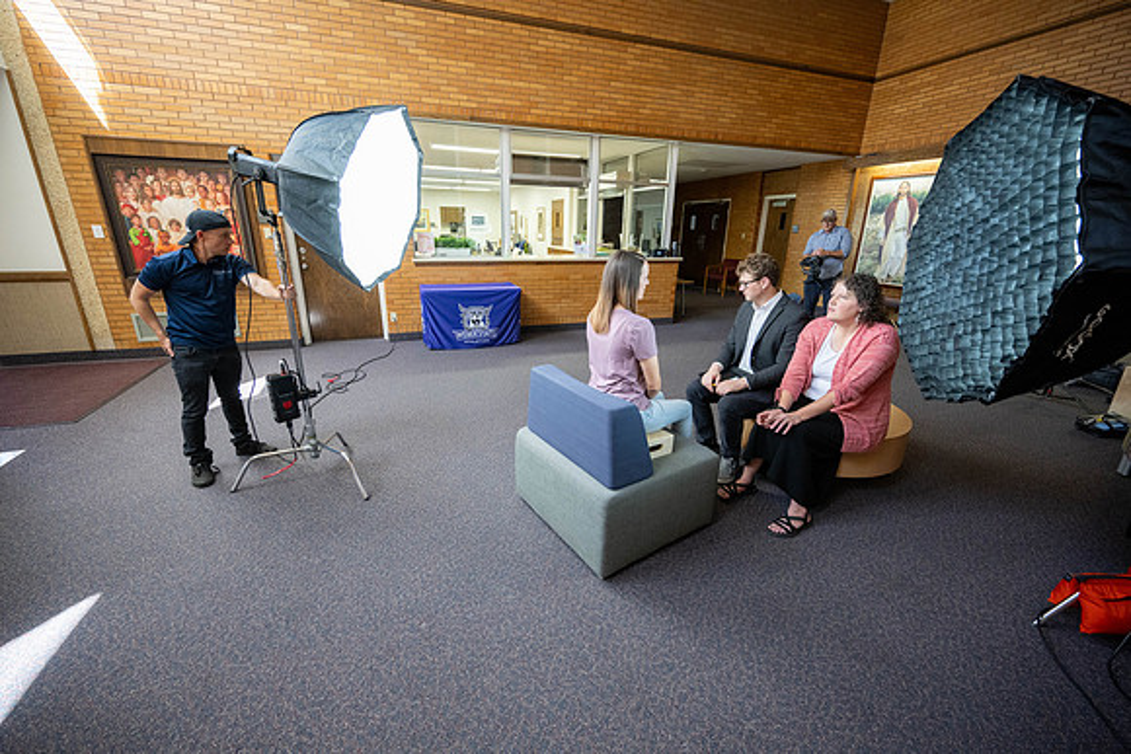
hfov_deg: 104.2
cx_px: 566
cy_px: 377
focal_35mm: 14
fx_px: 440
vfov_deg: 81.2
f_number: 4
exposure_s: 1/125
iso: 1600
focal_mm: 14
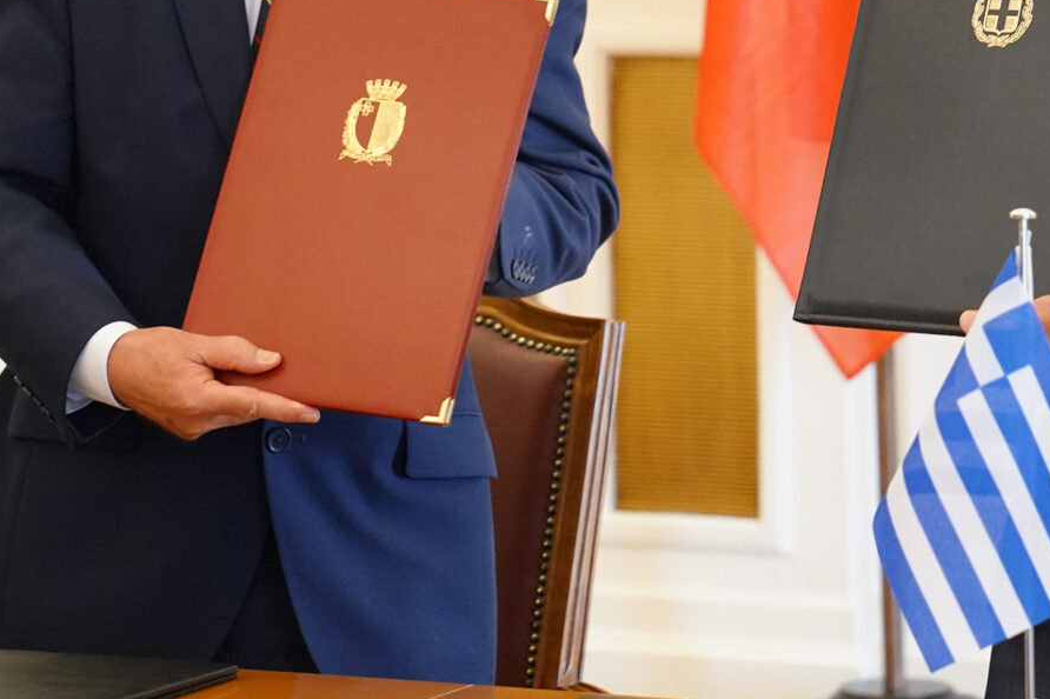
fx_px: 5860
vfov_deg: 6.8
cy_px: 48
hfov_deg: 10.2
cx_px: 566
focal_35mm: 201
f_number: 4.5
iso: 2000
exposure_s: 1/80
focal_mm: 70
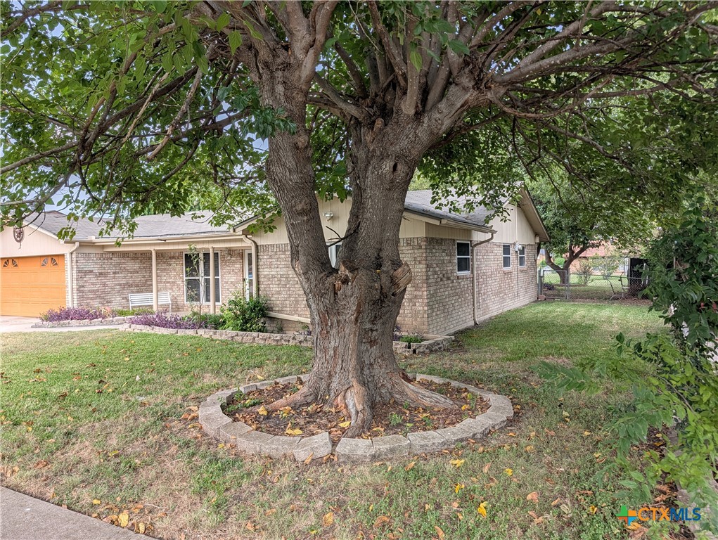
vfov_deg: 56.9
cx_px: 359
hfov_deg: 71.5
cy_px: 270
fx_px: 498
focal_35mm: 24
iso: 18
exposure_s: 1/2463
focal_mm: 6.9
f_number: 1.68
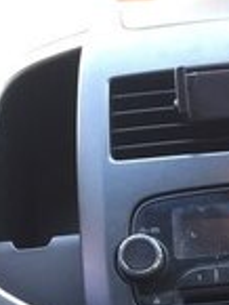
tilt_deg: -19.8
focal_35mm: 99
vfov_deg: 17.6
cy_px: 471
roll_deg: +2.6
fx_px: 872
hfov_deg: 14.2
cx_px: 315
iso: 40
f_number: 2.2
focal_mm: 4.15
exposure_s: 1/33
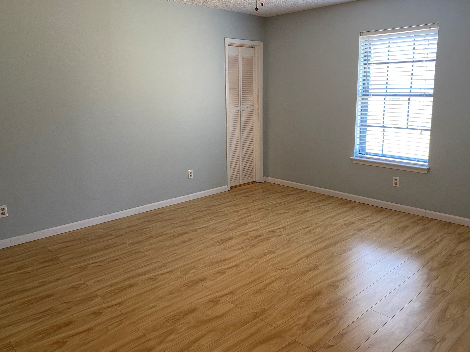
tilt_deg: -11.2
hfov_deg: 63.4
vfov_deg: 49.7
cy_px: 165
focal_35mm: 28
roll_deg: +0.9
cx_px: 238
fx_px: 380
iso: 125
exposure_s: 1/60
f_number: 1.8
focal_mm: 4.25
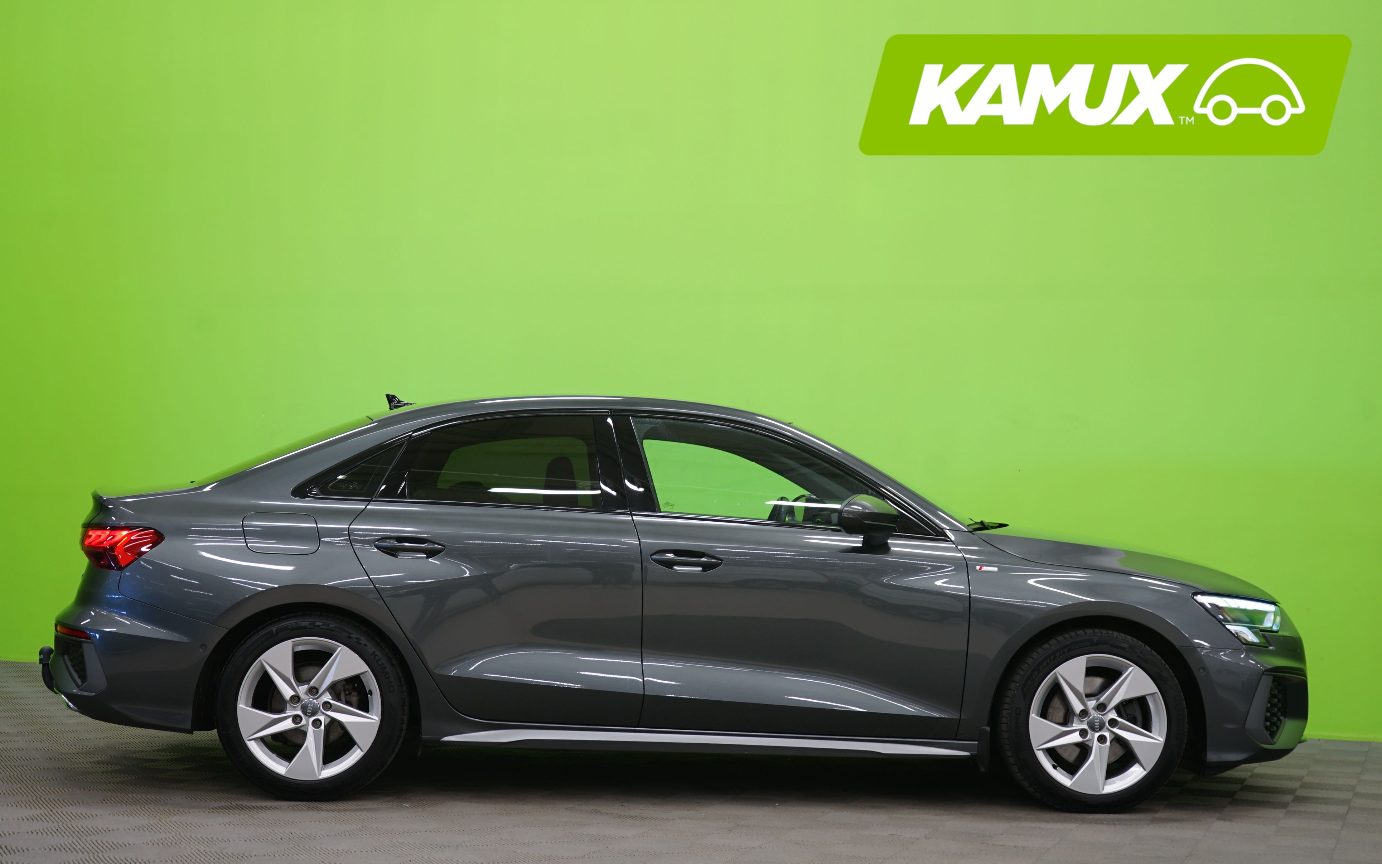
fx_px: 1996
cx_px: 683
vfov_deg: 24.4
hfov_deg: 38.2
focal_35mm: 53
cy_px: 459
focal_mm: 51
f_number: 5
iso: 400
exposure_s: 1/8
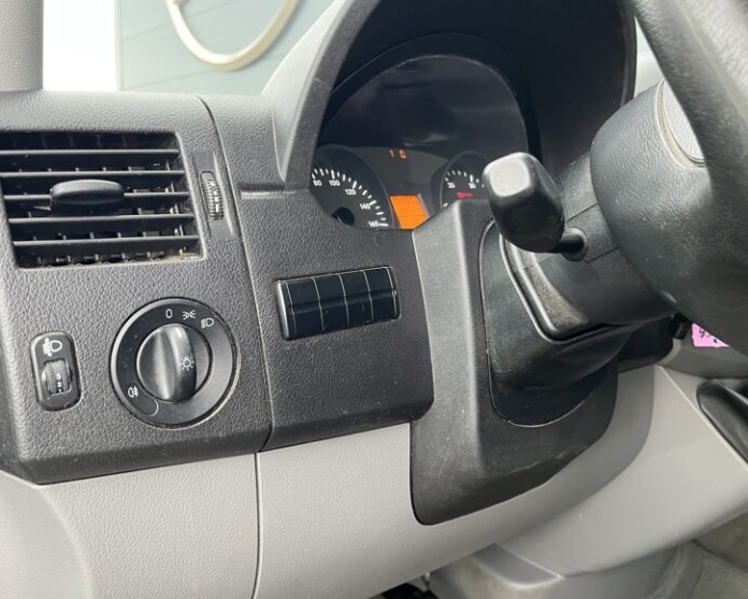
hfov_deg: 62.2
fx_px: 620
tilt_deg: -9.3
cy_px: 293
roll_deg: -1.5
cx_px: 363
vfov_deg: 51.5
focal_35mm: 28
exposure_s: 1/72
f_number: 1.6
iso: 125
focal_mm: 5.1
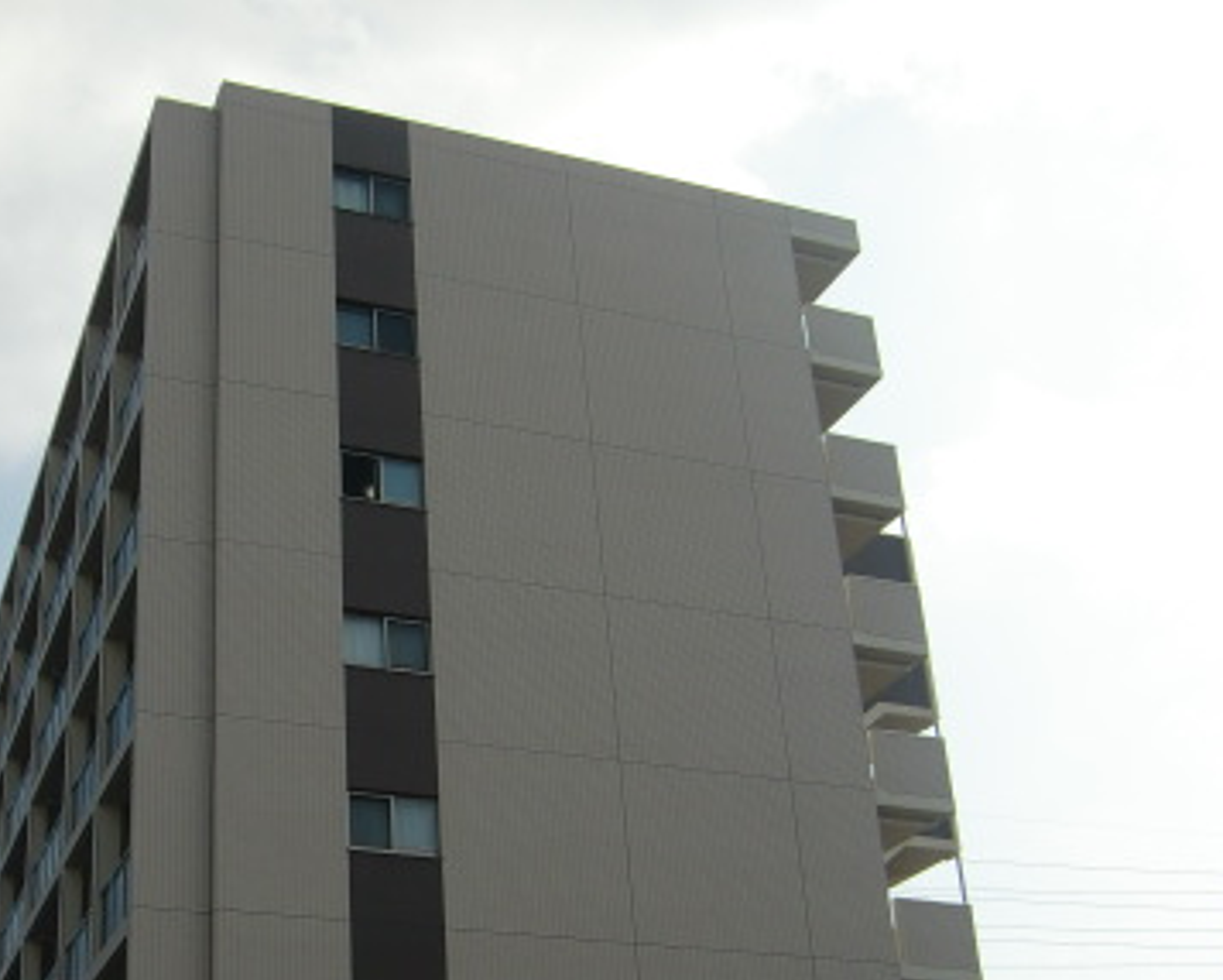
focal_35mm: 49
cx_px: 274
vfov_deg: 30.1
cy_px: 792
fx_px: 1775
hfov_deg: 36.9
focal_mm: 4.9
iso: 64
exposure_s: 1/320
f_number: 7
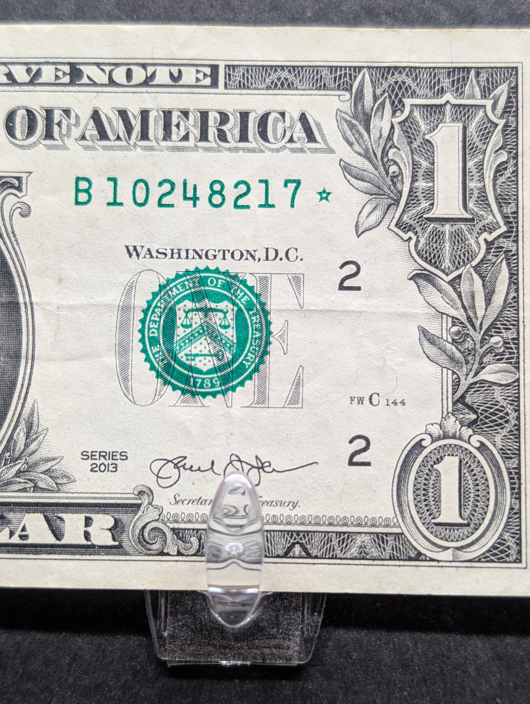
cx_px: 265
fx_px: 998
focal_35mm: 49
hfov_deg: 29.7
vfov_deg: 38.9
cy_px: 352
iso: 80
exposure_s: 1/65.1
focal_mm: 6.9
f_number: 1.68
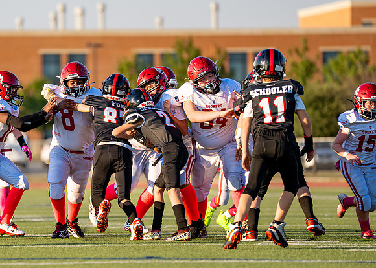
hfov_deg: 6.4
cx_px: 101
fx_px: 3359
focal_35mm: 315
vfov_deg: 4.6
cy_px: 143
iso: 100
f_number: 2.8
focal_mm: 200
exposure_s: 1/1250
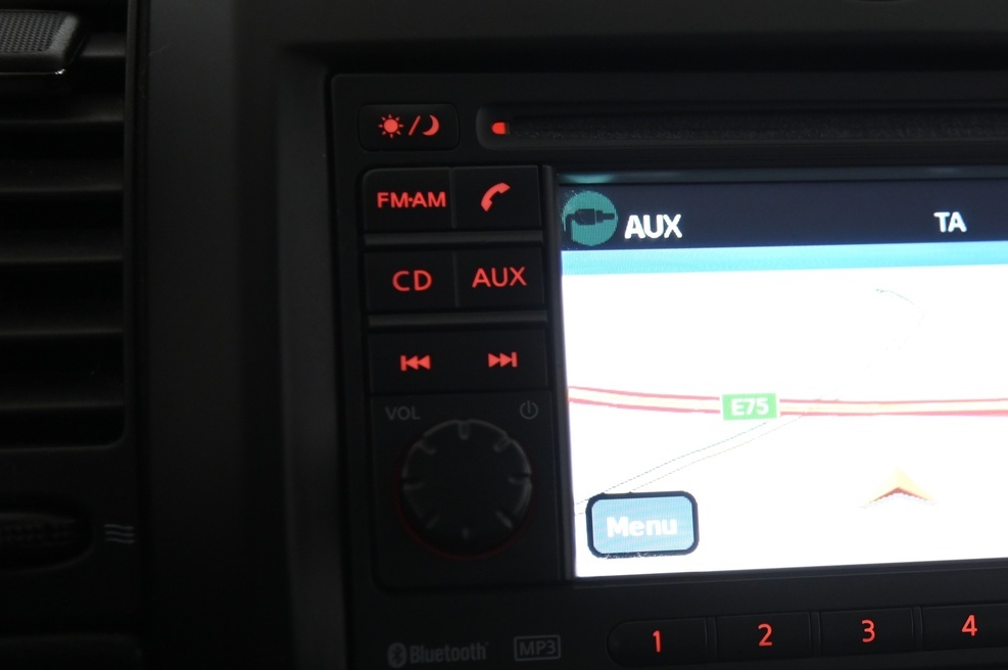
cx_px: 803
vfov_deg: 17.1
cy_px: 510
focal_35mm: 79
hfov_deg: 25.3
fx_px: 2210
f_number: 4
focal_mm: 48
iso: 2000
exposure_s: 1/50
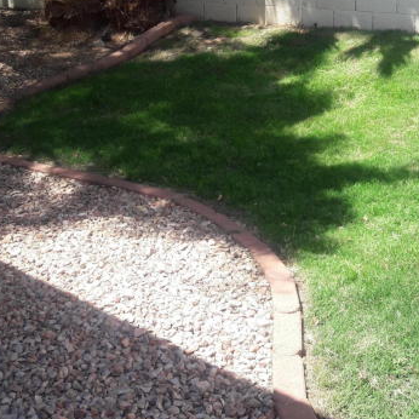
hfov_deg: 30.7
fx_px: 753
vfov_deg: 29.9
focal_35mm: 55
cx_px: 294
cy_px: 50
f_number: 1.9
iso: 40
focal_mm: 3.7
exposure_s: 1/654
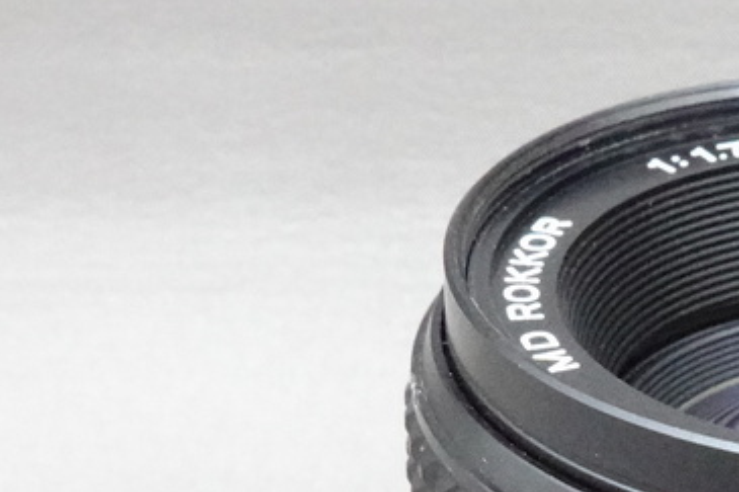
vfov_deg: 9.2
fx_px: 3037
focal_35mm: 148
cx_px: 956
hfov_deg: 13.4
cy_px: 549
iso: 6400
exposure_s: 1/30
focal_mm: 16.54
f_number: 8
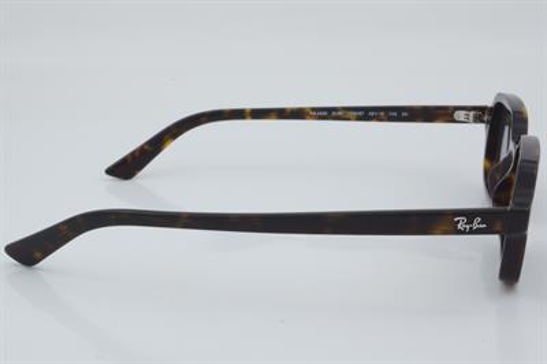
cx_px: 274
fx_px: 1139
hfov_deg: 27.0
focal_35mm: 75
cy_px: 182
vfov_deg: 18.2
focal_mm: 50
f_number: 29
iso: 100
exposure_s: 1/4
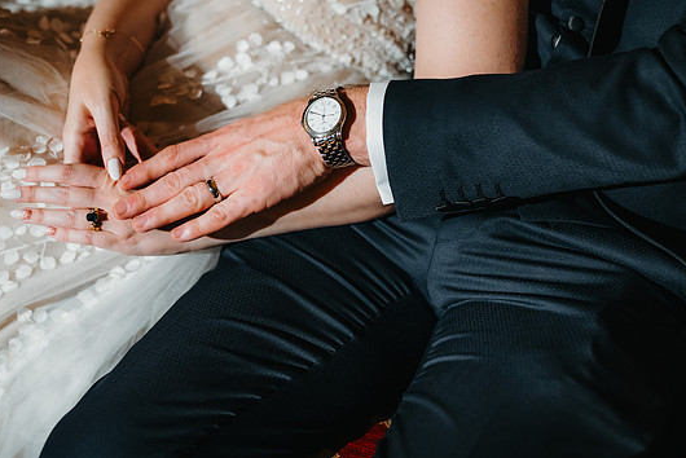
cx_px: 318
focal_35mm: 44
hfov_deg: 44.4
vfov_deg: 30.4
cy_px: 175
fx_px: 839
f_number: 1.6
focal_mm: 35
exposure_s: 1/200
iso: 800
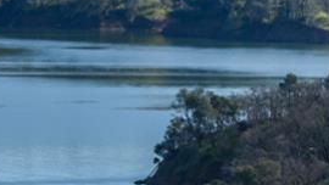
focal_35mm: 361
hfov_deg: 5.7
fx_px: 3150
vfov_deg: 3.4
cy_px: 54
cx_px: 838
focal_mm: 62
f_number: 6.3
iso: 160
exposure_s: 1/640
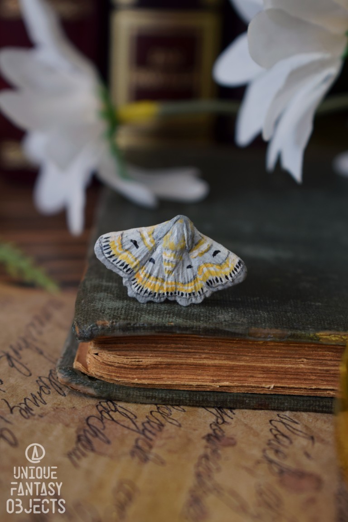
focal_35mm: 82
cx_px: 174
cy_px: 261
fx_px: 1196
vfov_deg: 24.6
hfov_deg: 16.6
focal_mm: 55
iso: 400
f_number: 5.6
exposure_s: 1/125
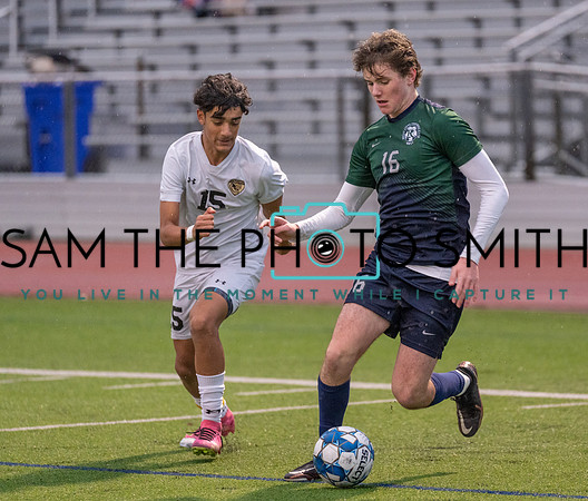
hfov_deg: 6.8
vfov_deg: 5.8
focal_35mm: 276
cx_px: 368
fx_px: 4934
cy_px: 257
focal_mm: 200
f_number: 2.8
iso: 3200
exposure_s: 1/1250
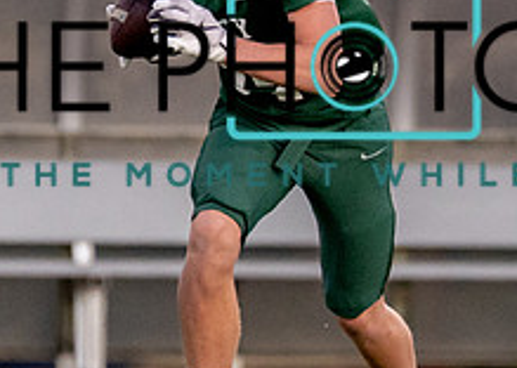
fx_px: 19687
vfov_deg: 1.1
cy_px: 80
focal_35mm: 1342
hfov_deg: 1.5
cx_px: 230
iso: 1000
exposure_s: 1/1000
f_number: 2.8
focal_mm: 200
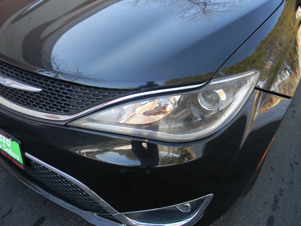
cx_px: 150
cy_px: 113
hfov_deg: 63.4
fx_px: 243
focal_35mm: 28
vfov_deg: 49.7
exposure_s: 1/68.1
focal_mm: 5
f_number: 3.5
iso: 80
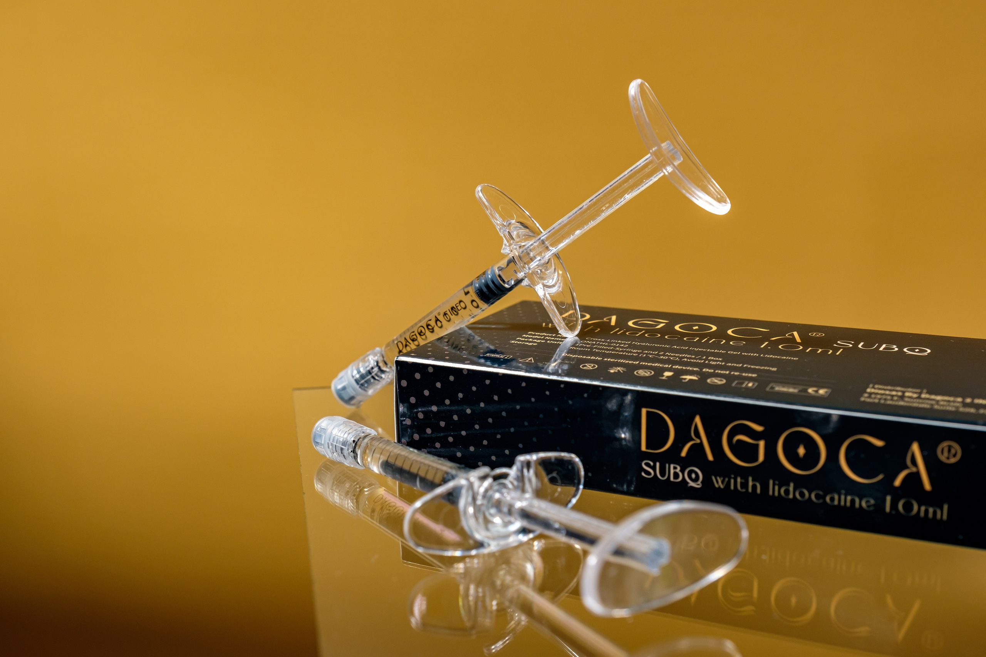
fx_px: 1186
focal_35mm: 43
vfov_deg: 31.0
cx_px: 508
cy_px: 339
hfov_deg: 45.1
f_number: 5.6
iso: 200
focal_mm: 28.3
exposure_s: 1/125
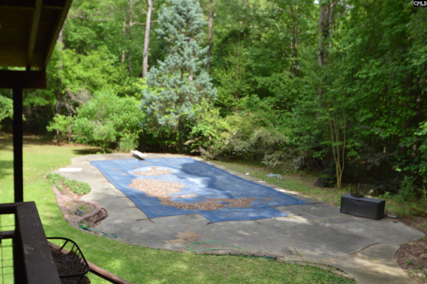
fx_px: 427
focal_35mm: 36
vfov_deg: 36.8
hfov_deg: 53.2
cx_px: 214
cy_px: 142
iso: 100
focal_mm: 24
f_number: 5.6
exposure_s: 1/125
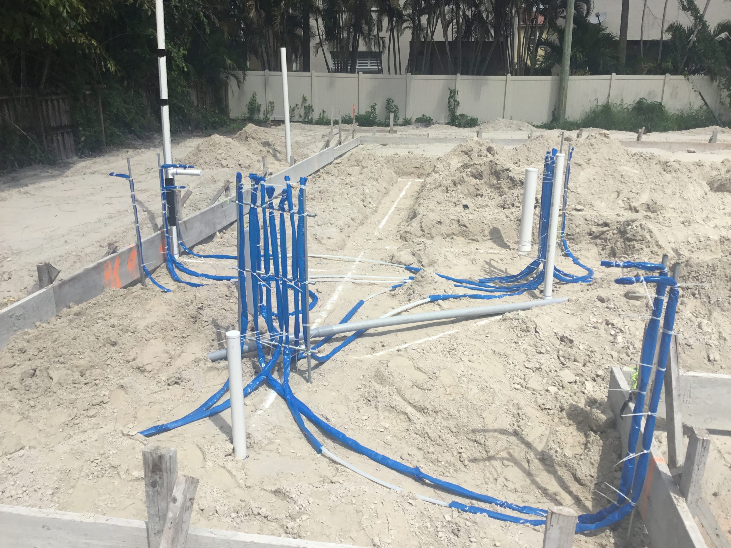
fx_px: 655
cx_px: 366
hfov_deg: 58.4
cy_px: 274
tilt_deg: -17.9
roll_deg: -1.2
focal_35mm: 31
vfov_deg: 45.4
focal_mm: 3.3
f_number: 2.4
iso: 25
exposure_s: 1/1942
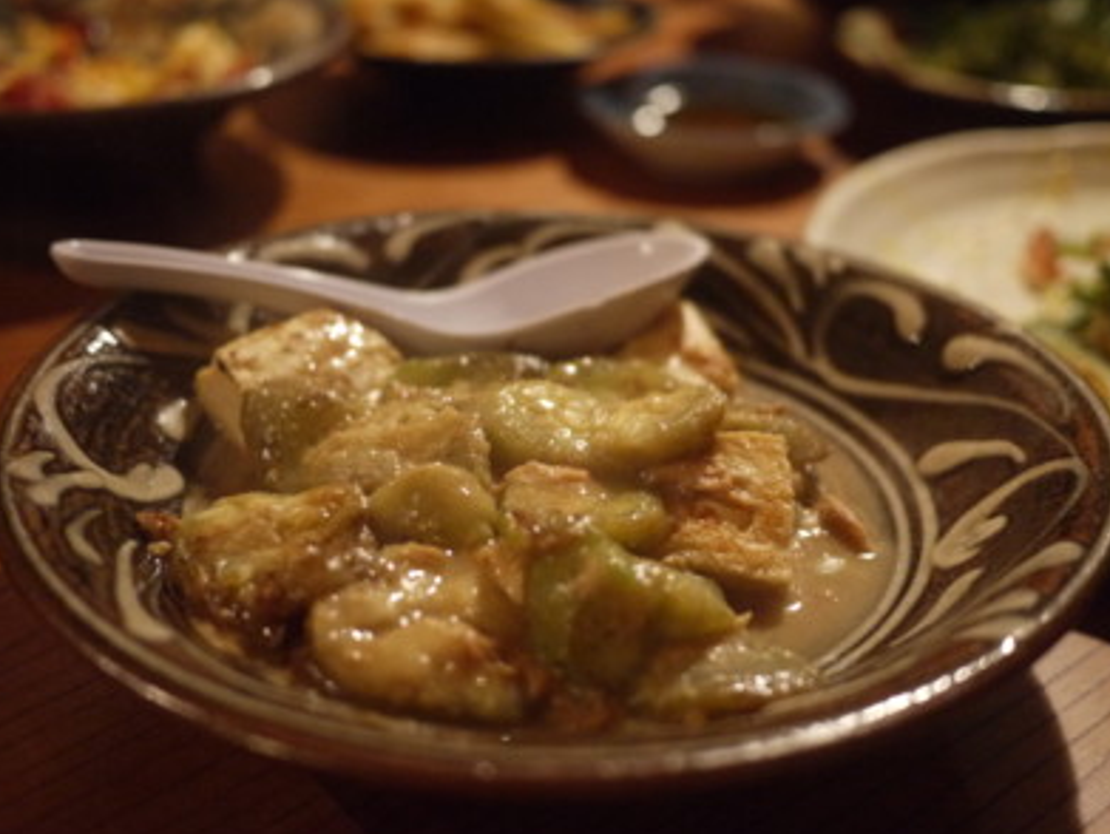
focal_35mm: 46
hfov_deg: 41.2
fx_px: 1476
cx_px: 548
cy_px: 445
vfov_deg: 31.6
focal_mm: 20
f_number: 1.7
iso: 800
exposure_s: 1/30
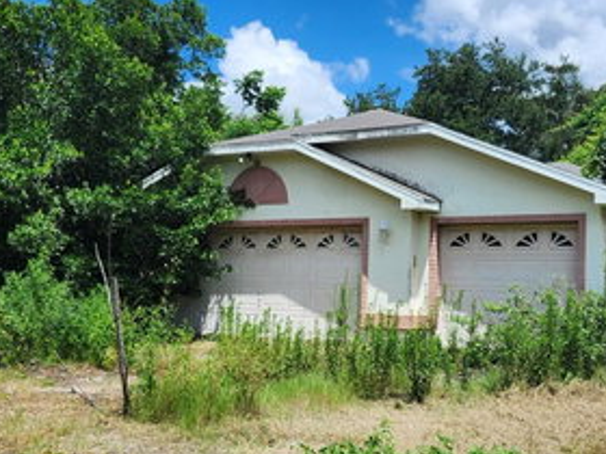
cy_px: 272
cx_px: 372
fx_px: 735
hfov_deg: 44.5
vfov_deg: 34.2
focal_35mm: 42
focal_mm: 5.54
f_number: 1.8
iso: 25
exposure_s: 1/1709
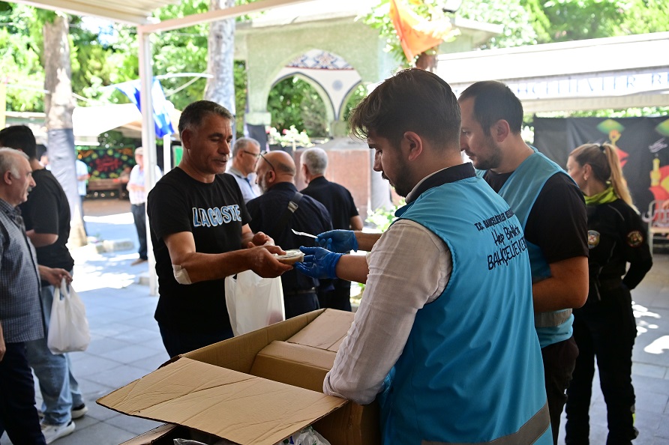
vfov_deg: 38.9
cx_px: 334
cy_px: 222
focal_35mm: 34
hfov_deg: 55.8
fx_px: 632
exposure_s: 1/1250
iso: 2200
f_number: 4
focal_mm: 34
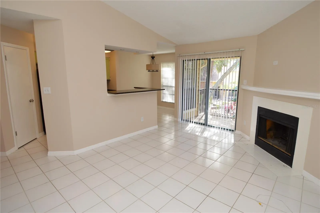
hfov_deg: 90.1
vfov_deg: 67.3
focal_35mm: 18
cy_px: 106
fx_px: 160
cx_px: 160
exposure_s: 1/60
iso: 400
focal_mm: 12
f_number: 4
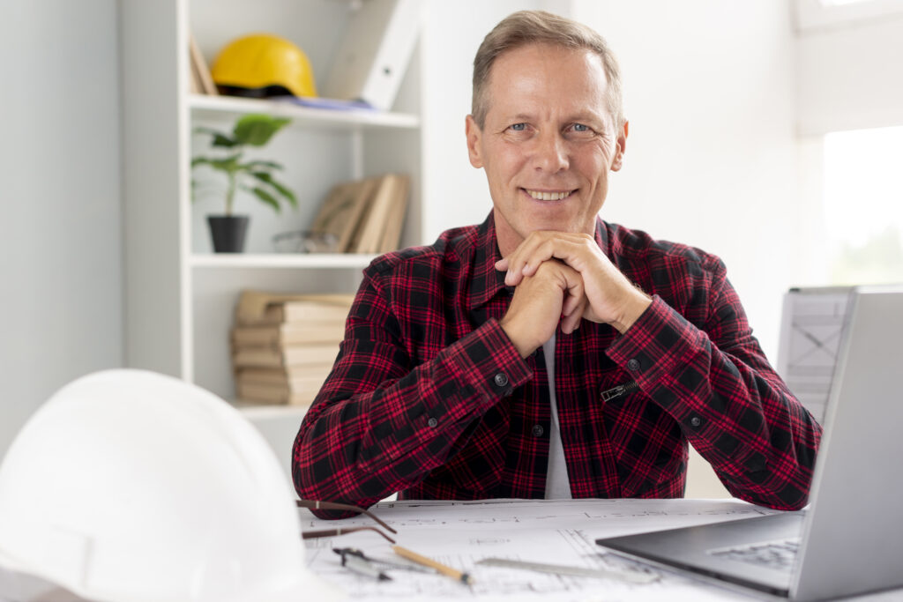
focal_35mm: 50
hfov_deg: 39.6
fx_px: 1254
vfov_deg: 27.0
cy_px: 301
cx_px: 452
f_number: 2.8
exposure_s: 1/160
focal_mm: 50
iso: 320
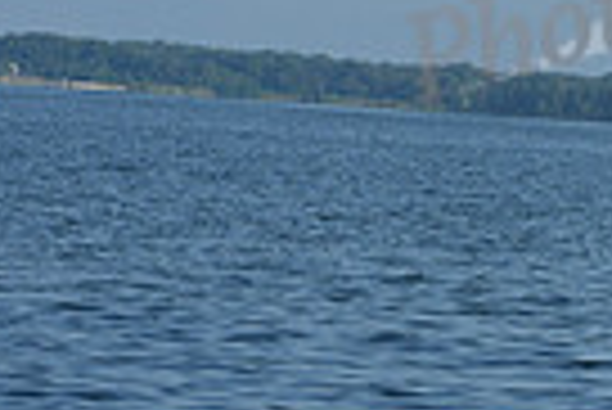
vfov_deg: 4.6
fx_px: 5071
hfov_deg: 6.7
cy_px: 155
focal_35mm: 298
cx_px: 1278
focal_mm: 70
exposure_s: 1/800
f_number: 10
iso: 320
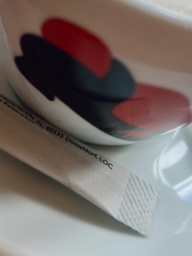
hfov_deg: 26.0
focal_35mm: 56
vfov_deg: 33.6
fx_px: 414
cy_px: 65
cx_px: 123
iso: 40
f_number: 1.6
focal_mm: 5.1
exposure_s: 1/159
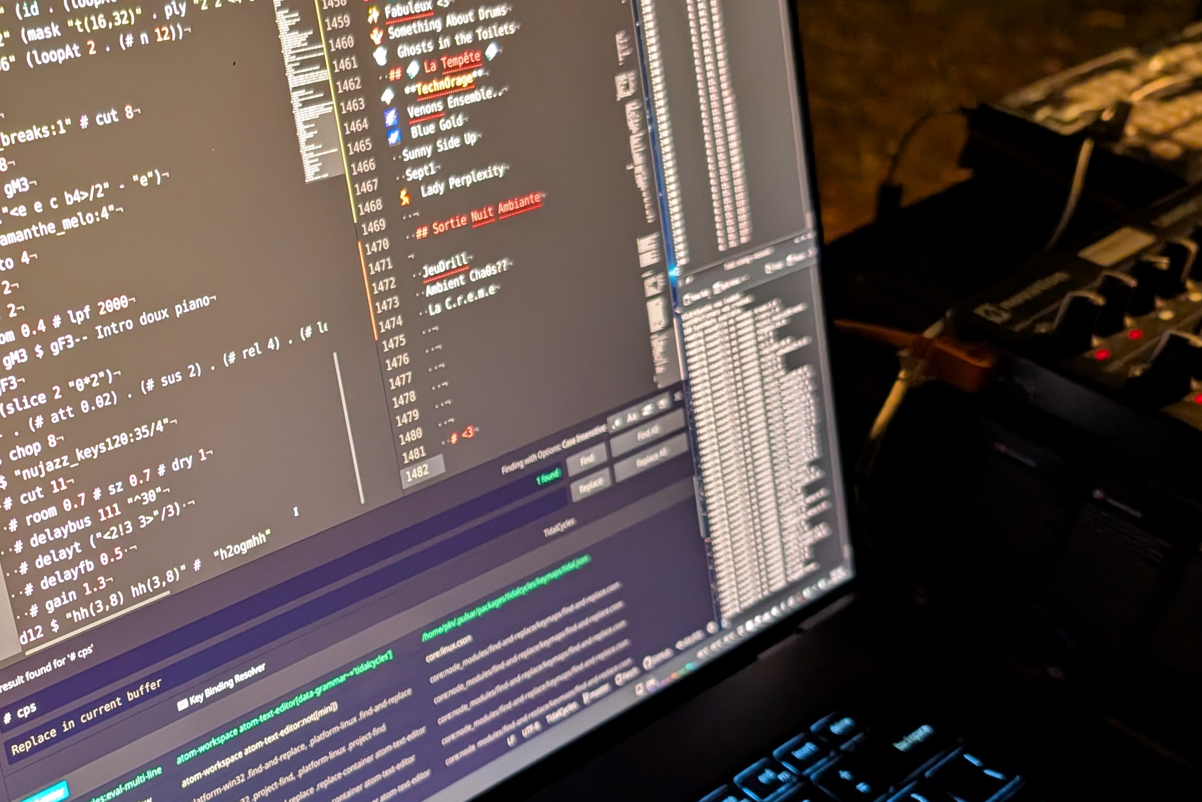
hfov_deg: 41.1
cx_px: 187
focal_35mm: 45
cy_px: 490
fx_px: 1502
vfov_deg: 29.8
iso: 1181
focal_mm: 6.9
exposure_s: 1/33.3
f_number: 1.68
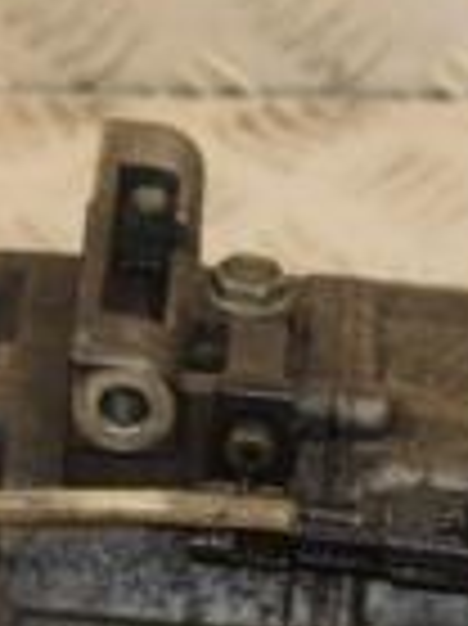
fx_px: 4730
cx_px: 446
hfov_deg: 5.7
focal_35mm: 262
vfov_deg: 7.5
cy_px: 549
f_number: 5.6
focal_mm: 42
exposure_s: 1/200
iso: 800
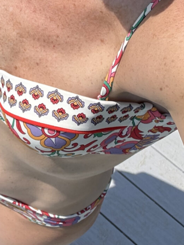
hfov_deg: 16.8
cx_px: -41
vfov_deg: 23.0
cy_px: 60
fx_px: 595
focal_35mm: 84
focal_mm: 2.69
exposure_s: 1/1225
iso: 25
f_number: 1.9
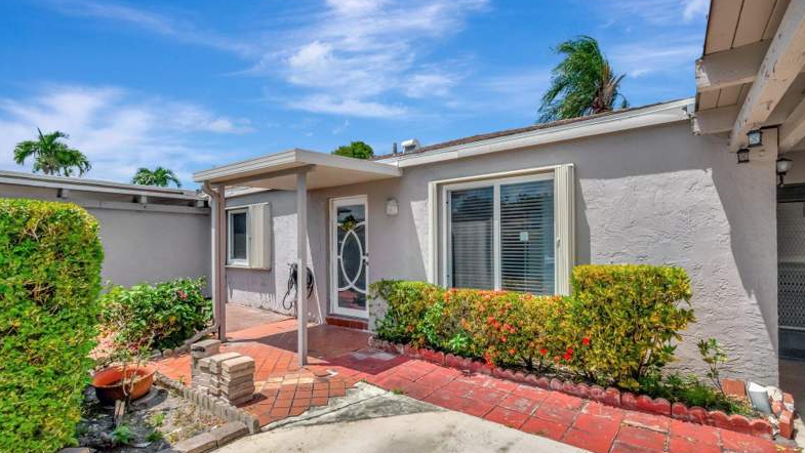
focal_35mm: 16
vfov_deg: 67.0
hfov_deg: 99.4
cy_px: 245
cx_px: 408
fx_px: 342
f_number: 8
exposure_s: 1/8000
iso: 1100
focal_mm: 10
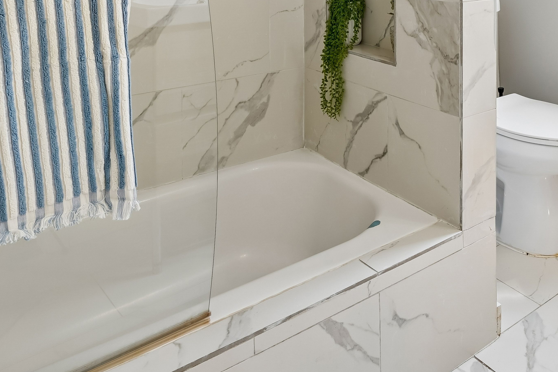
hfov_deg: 51.8
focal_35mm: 35
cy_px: -65
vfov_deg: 32.0
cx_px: 426
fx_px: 543
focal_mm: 12
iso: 100
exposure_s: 1/8
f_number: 8
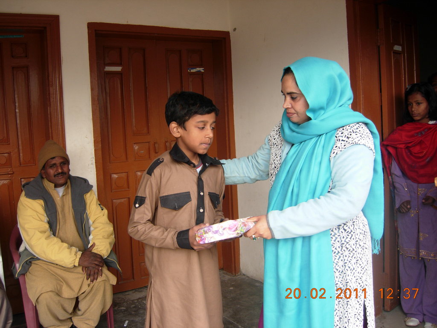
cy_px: 164
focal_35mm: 36
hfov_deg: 51.4
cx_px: 218
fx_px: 454
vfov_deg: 39.7
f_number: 2.7
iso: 50
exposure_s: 1/58.6
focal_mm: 7.5
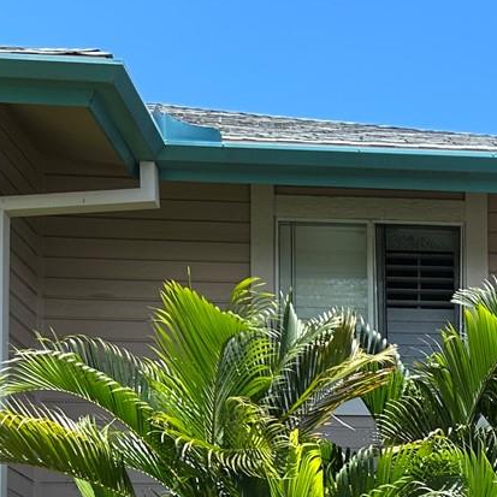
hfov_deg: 18.0
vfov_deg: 17.8
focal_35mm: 89
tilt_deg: +2.8
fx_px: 1446
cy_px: 699
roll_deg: +1.8
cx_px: 682
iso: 50
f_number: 1.5
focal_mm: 5.7
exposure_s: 1/2208
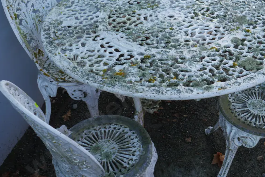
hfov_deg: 46.9
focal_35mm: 41
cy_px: 69
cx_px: 168
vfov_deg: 32.5
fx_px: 302
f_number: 4.5
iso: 200
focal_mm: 15
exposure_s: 1/125
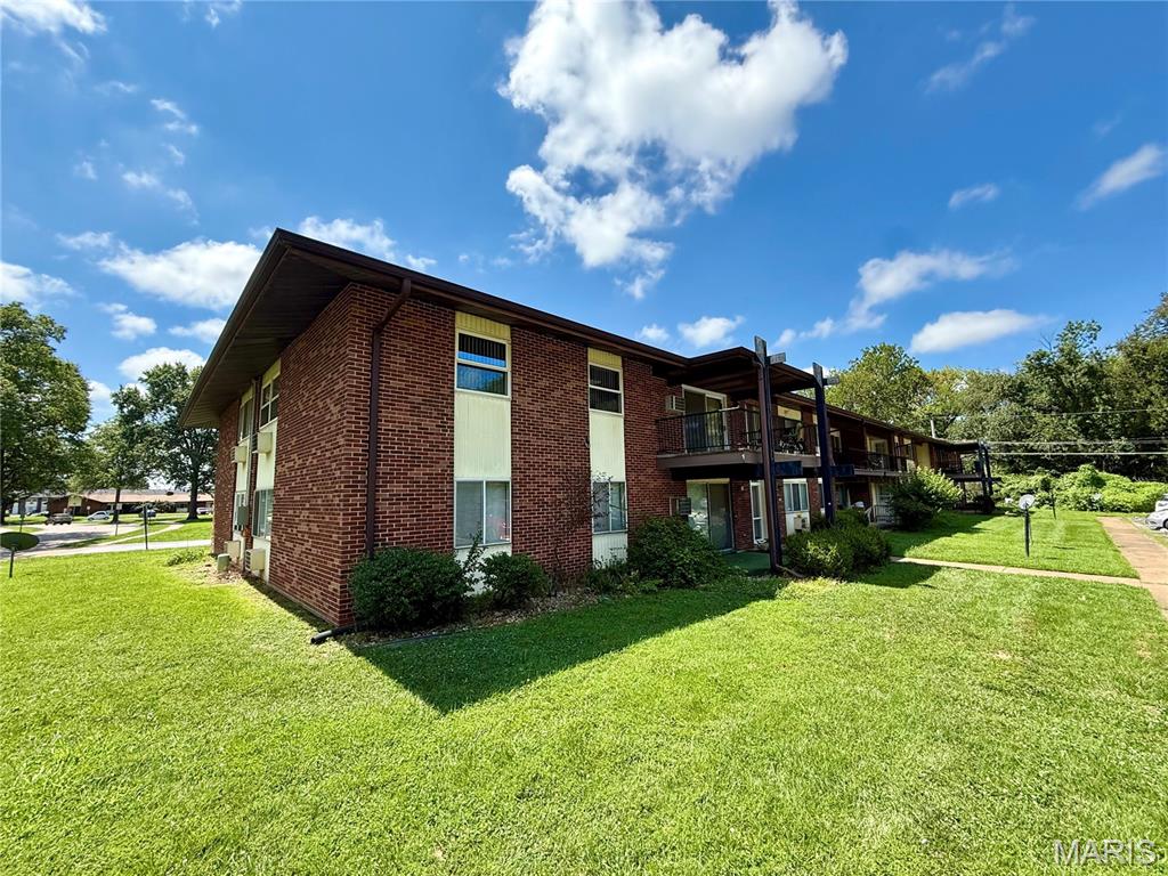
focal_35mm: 14
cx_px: 584
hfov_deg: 102.1
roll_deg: +0.7
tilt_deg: +6.7
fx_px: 472
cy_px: 438
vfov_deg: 85.7
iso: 64
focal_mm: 2.22
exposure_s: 1/1001
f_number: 2.2
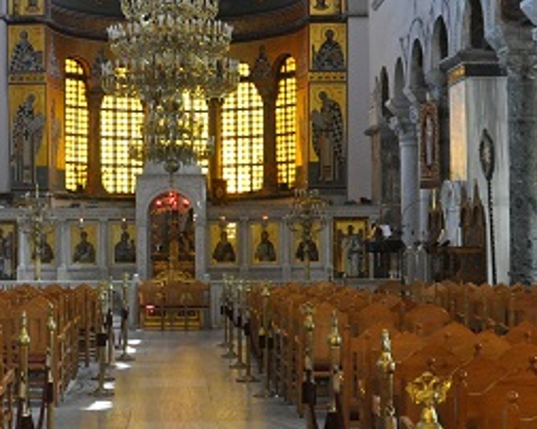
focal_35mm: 80
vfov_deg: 19.1
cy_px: 118
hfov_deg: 23.7
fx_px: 1270
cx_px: 153
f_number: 3.5
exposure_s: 1/13
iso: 800
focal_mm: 18
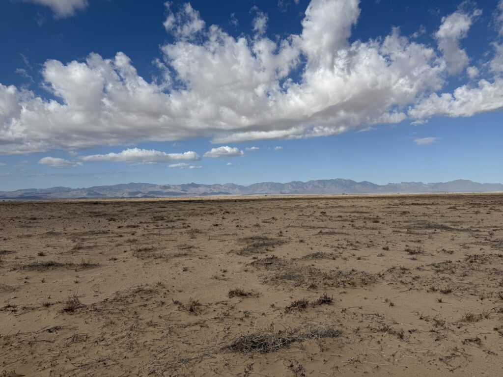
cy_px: 188
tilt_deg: +1.3
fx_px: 349
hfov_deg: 71.6
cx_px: 252
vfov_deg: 56.8
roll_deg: +1.2
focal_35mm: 24
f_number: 1.78
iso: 80
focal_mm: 6.76
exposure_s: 1/9091
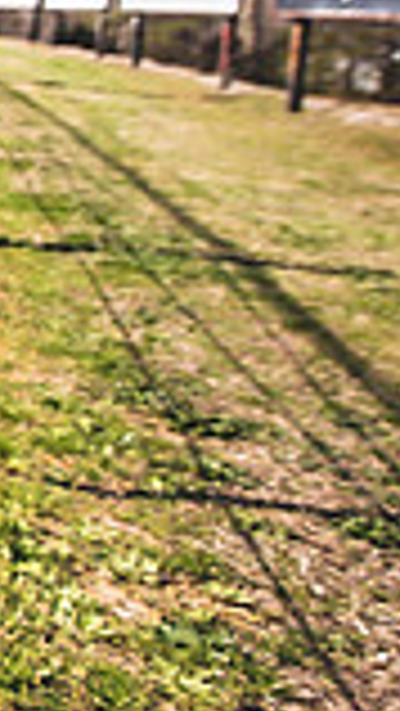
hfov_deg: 11.0
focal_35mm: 54
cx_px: -849
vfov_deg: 36.0
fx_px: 1017
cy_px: 61
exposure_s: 1/1600
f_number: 2.8
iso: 100
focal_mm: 14
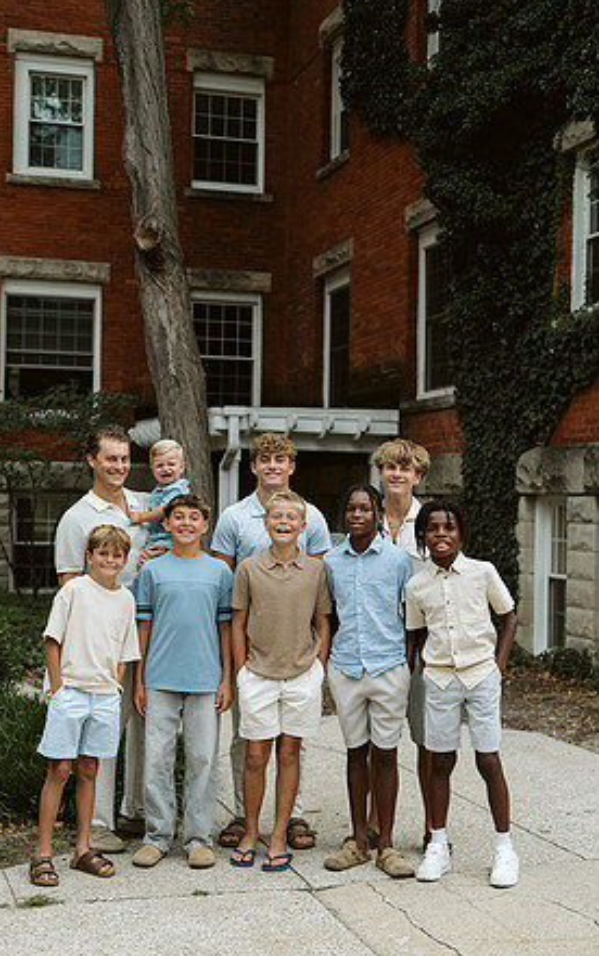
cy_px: 475
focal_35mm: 52
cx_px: 278
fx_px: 1357
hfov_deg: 24.9
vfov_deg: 38.9
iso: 1000
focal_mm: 50
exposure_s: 1/640
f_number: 2.8
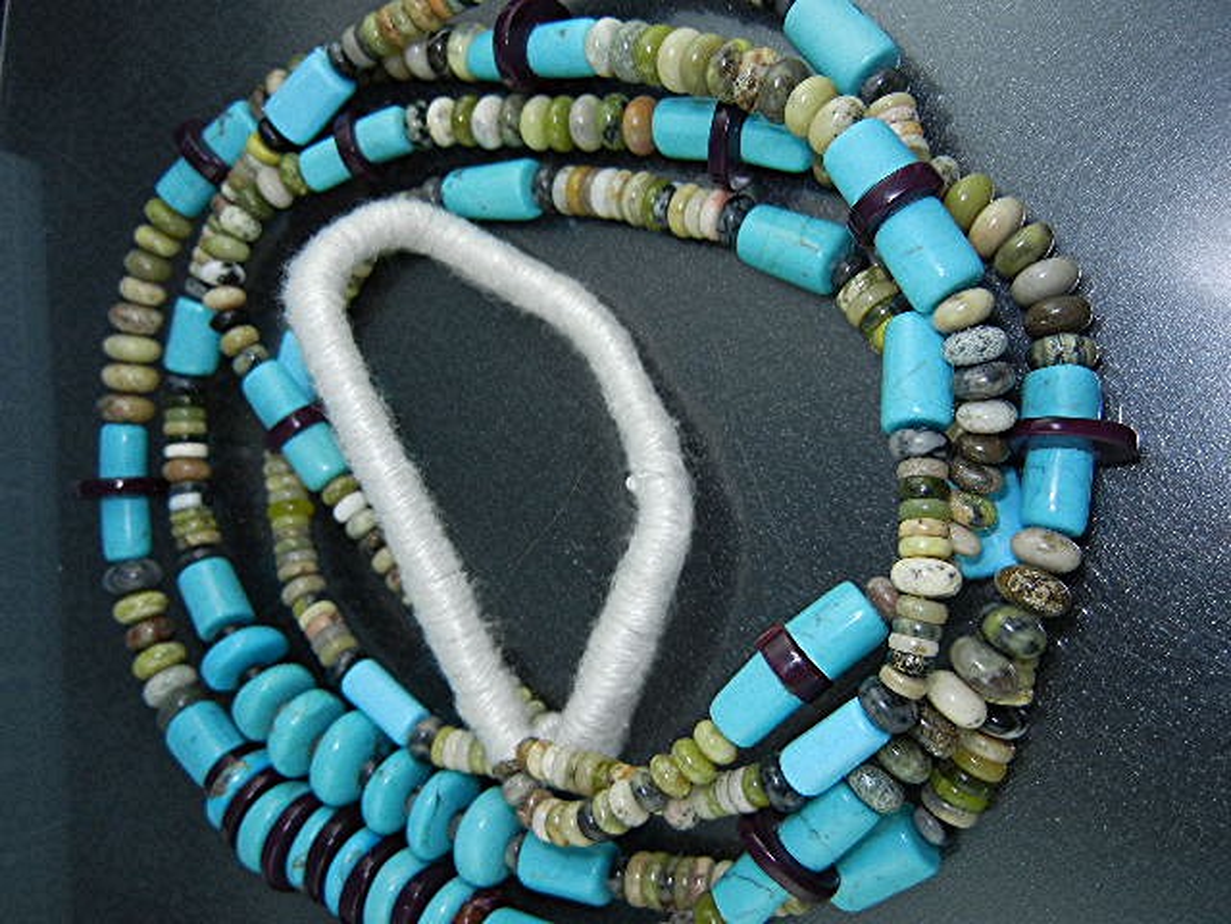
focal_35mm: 39
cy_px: 462
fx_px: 1387
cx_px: 616
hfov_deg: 47.9
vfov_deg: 36.8
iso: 203
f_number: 3.7
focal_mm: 7.1
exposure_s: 1/30
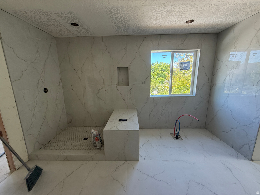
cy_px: 98
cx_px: 130
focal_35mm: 14
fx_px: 105
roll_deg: +1.0
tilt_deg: -10.7
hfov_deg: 102.1
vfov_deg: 85.7
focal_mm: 2.22
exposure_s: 1/99
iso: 80
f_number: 2.2
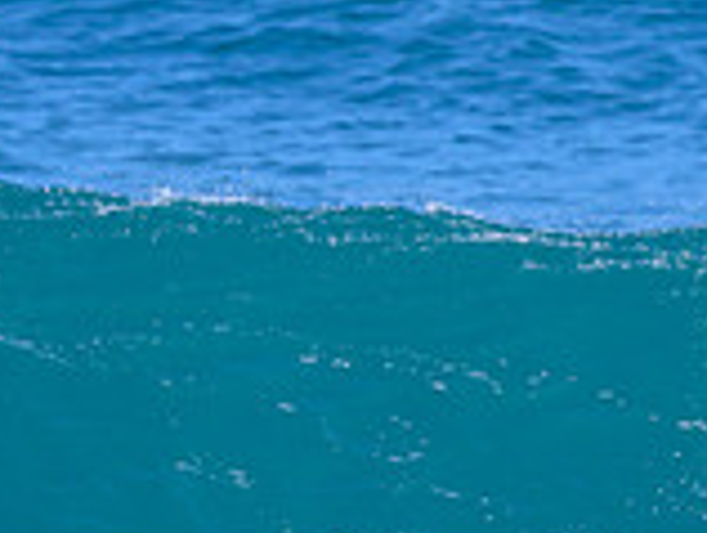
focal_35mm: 2819
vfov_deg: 0.5
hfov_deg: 0.7
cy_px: 638
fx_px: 57663
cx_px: 49
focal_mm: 800
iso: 640
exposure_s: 1/2000
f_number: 6.3
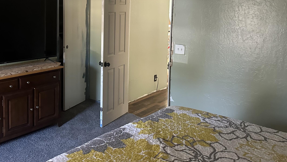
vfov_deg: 31.2
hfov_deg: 52.8
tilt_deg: -5.7
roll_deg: -0.6
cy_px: 34
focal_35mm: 37
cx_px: 92
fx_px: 282
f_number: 1.78
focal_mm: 6.86
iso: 800
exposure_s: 1/60
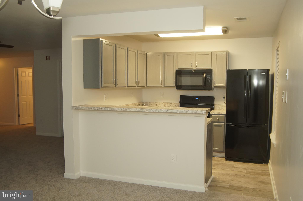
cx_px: 152
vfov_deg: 43.5
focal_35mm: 30
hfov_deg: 62.0
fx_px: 252
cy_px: 100
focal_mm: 20
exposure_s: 1/60
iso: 500
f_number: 4
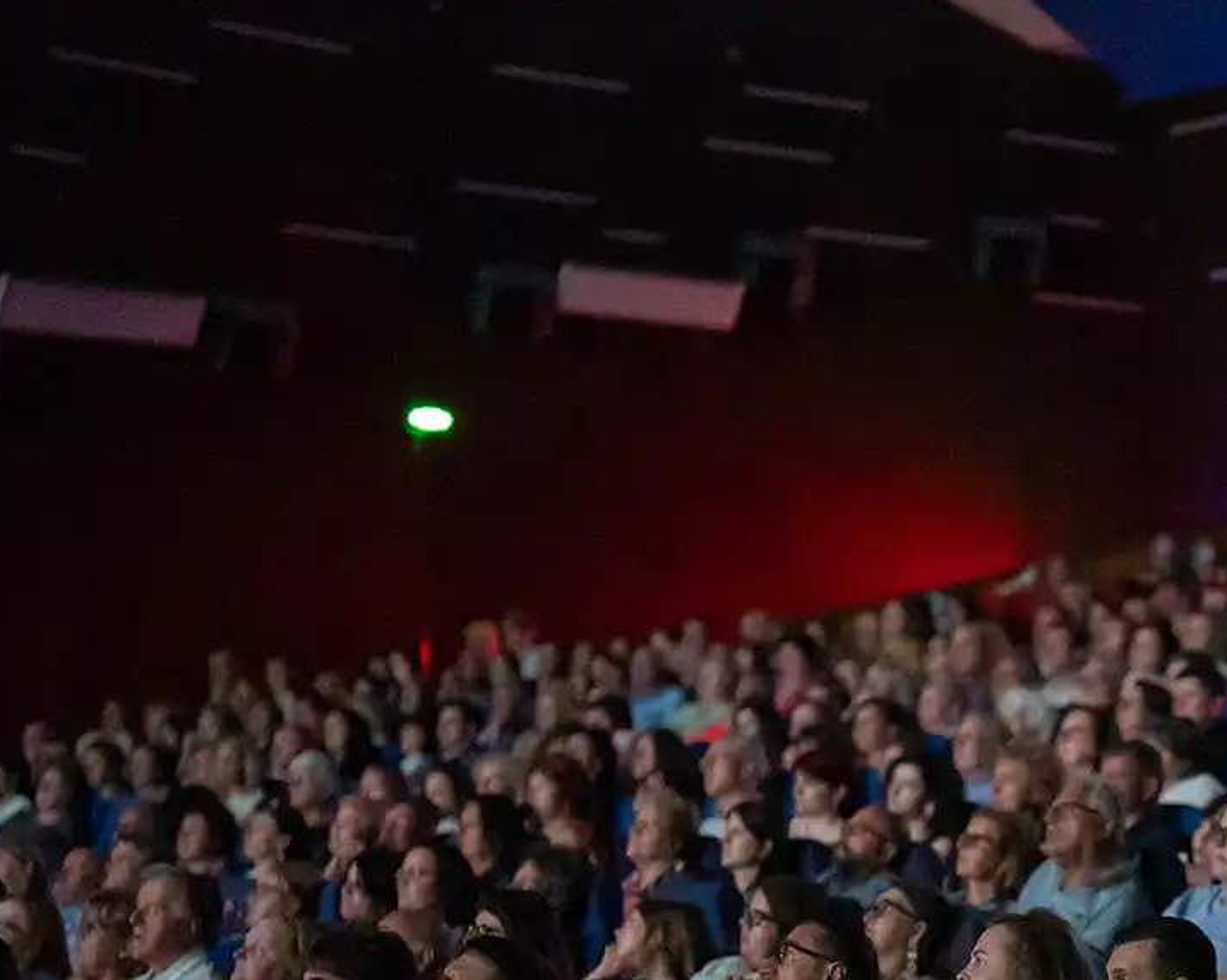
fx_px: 3811
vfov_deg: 14.5
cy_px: 911
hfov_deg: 17.9
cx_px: 1167
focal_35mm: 105
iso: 12800
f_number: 1.2
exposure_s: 1/40
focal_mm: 50
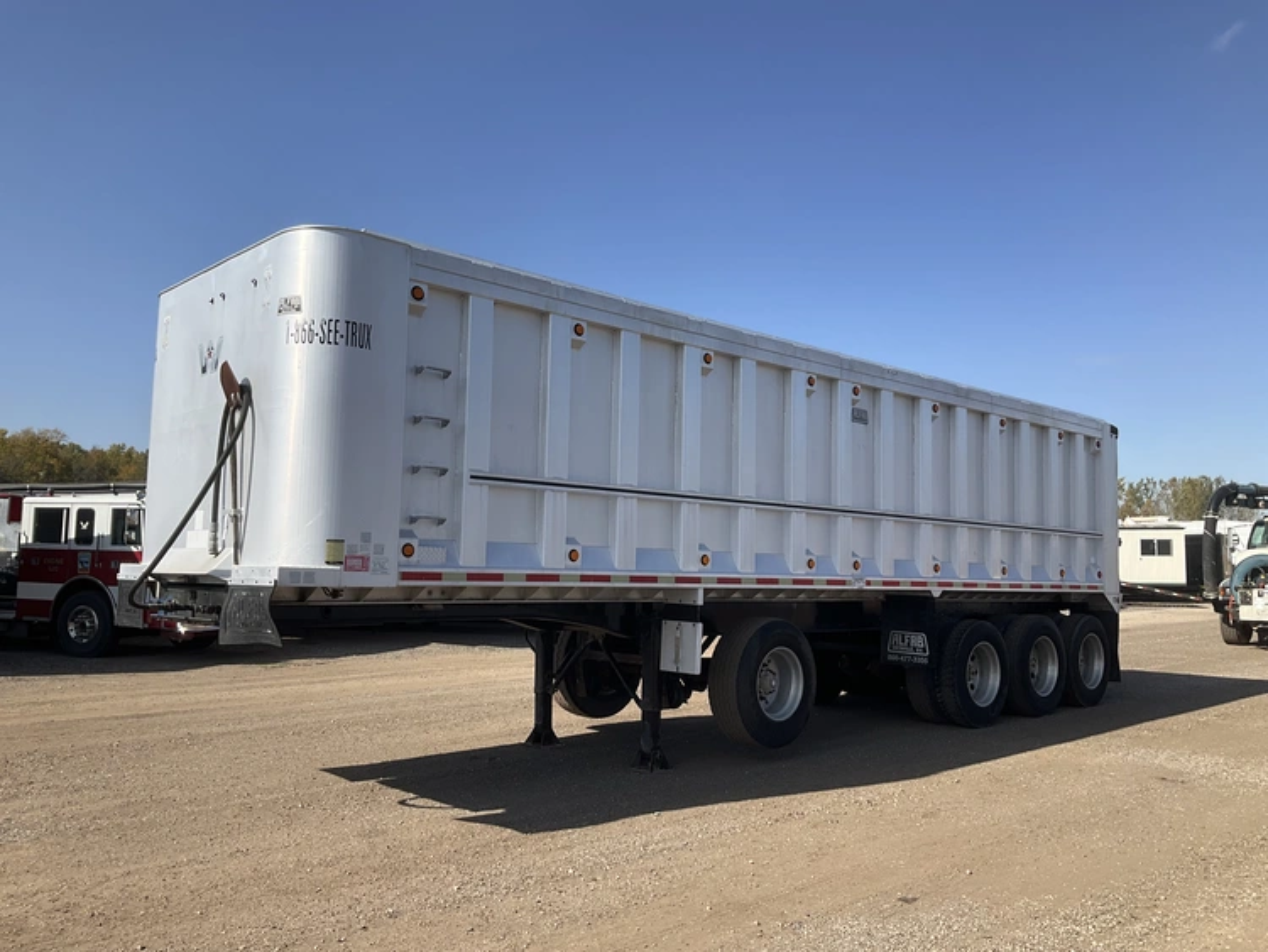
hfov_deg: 61.6
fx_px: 1063
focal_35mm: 29
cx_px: 634
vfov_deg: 48.3
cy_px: 476
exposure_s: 1/1912
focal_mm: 3
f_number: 1.8
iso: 25
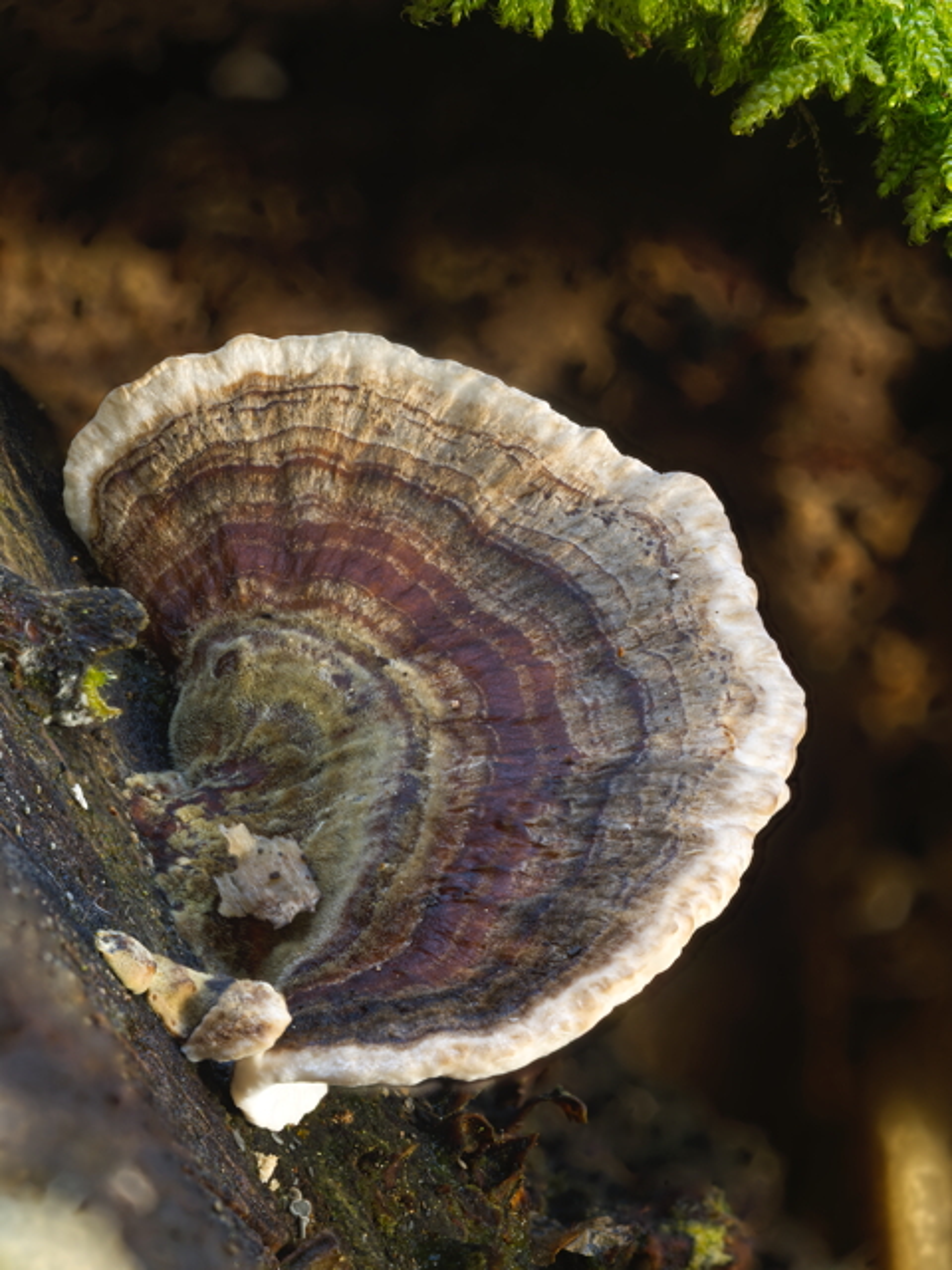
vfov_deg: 16.4
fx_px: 4400
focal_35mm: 120
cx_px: 476
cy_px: 635
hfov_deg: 12.3
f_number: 5.6
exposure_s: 1/6
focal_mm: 60
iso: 200
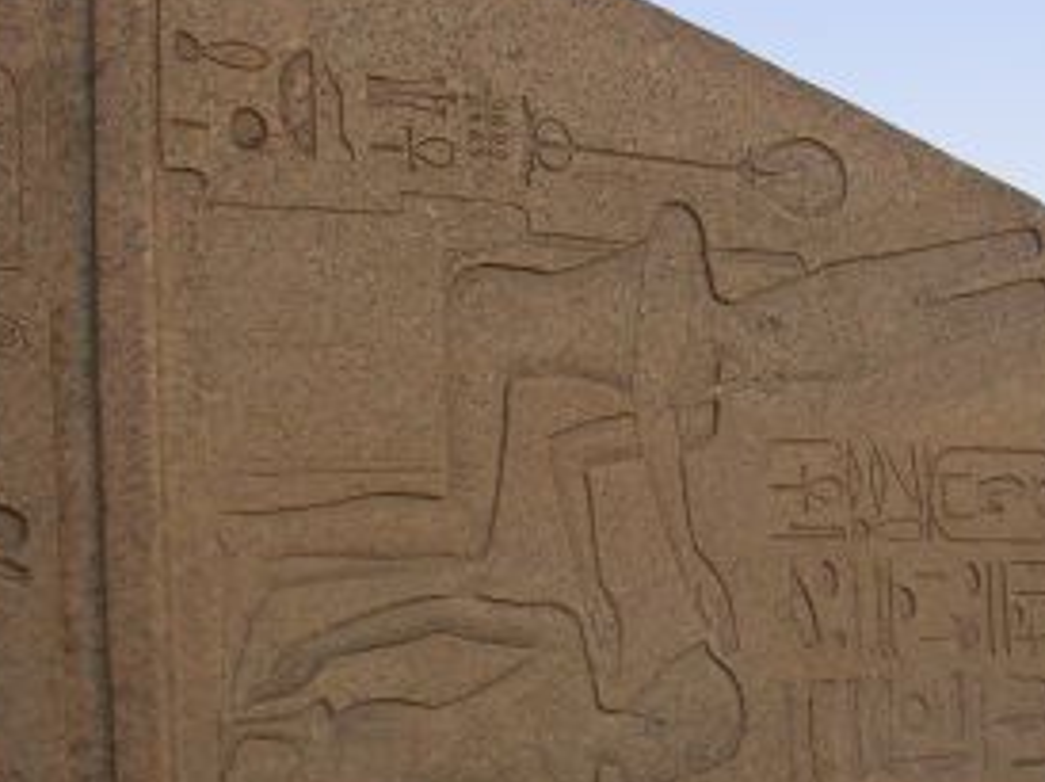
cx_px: 715
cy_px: 404
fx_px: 2232
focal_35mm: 74
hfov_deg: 26.2
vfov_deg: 19.9
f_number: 2.8
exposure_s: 1/284
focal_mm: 5.8
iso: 50
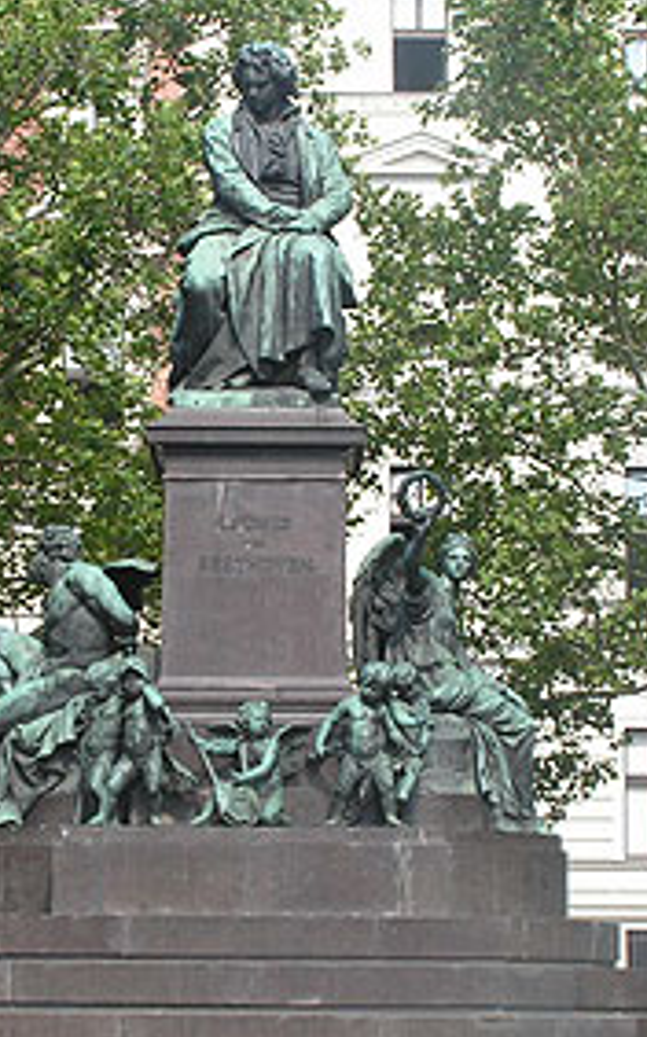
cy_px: 463
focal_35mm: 122
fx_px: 3445
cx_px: 224
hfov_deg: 10.7
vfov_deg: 17.1
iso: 50
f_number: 5
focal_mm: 12.1
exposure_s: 1/200
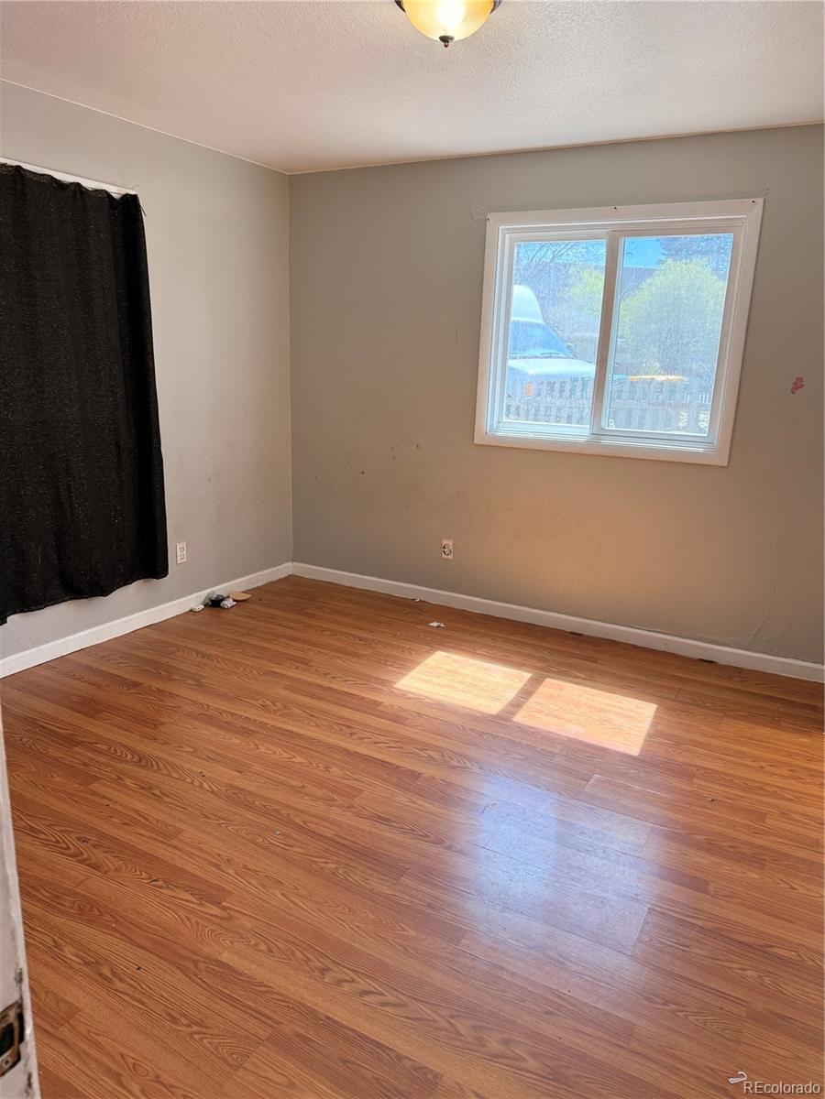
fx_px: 763
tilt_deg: -14.4
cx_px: 412
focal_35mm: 24
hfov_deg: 56.8
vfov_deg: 71.6
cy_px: 550
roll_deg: -1.7
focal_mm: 6.76
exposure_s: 1/162
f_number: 1.78
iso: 200
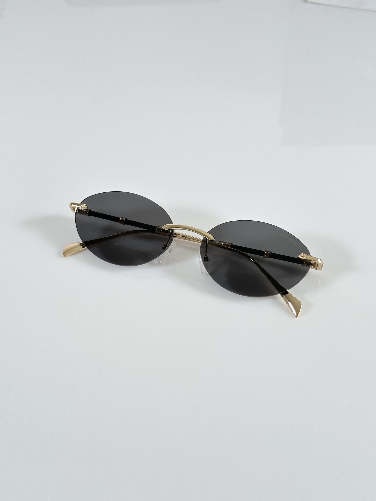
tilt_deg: -47.9
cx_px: 188
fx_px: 695
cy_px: 250
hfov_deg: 30.3
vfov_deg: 39.7
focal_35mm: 48
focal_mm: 6.86
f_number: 1.78
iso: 64
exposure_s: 1/121
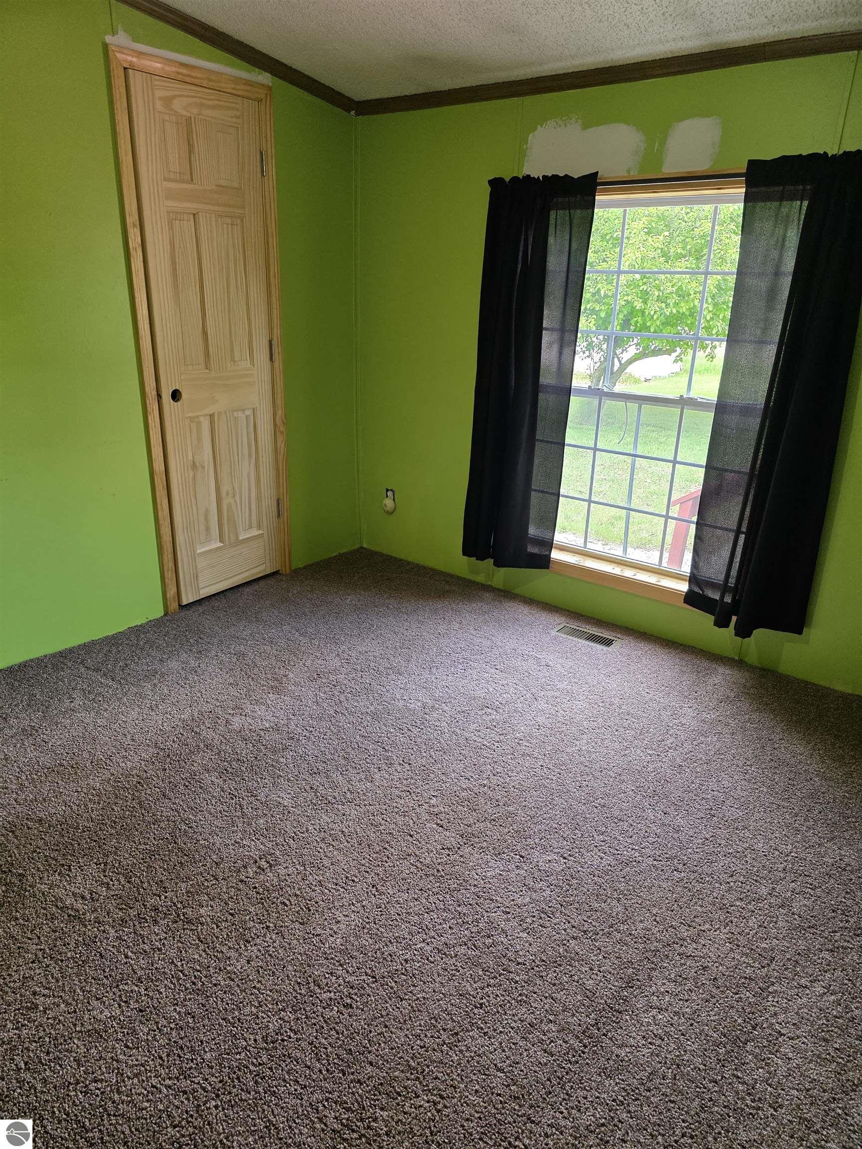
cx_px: 431
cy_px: 574
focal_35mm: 23
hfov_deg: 58.9
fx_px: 764
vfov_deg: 73.9
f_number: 1.7
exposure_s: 1/180
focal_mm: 6.3
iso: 200
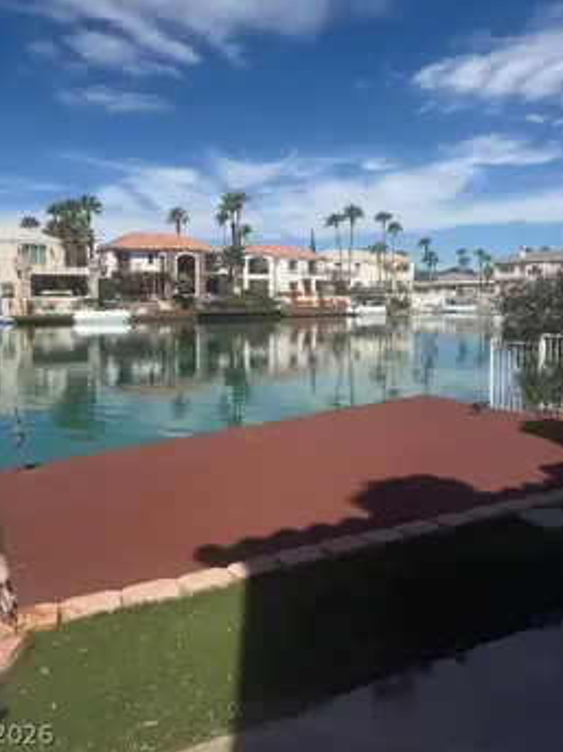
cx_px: 258
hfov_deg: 49.7
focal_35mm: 28
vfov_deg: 63.1
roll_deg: -0.4
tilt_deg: -1.5
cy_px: 316
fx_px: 608
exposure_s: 1/6173
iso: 80
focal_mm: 6.76
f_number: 1.78
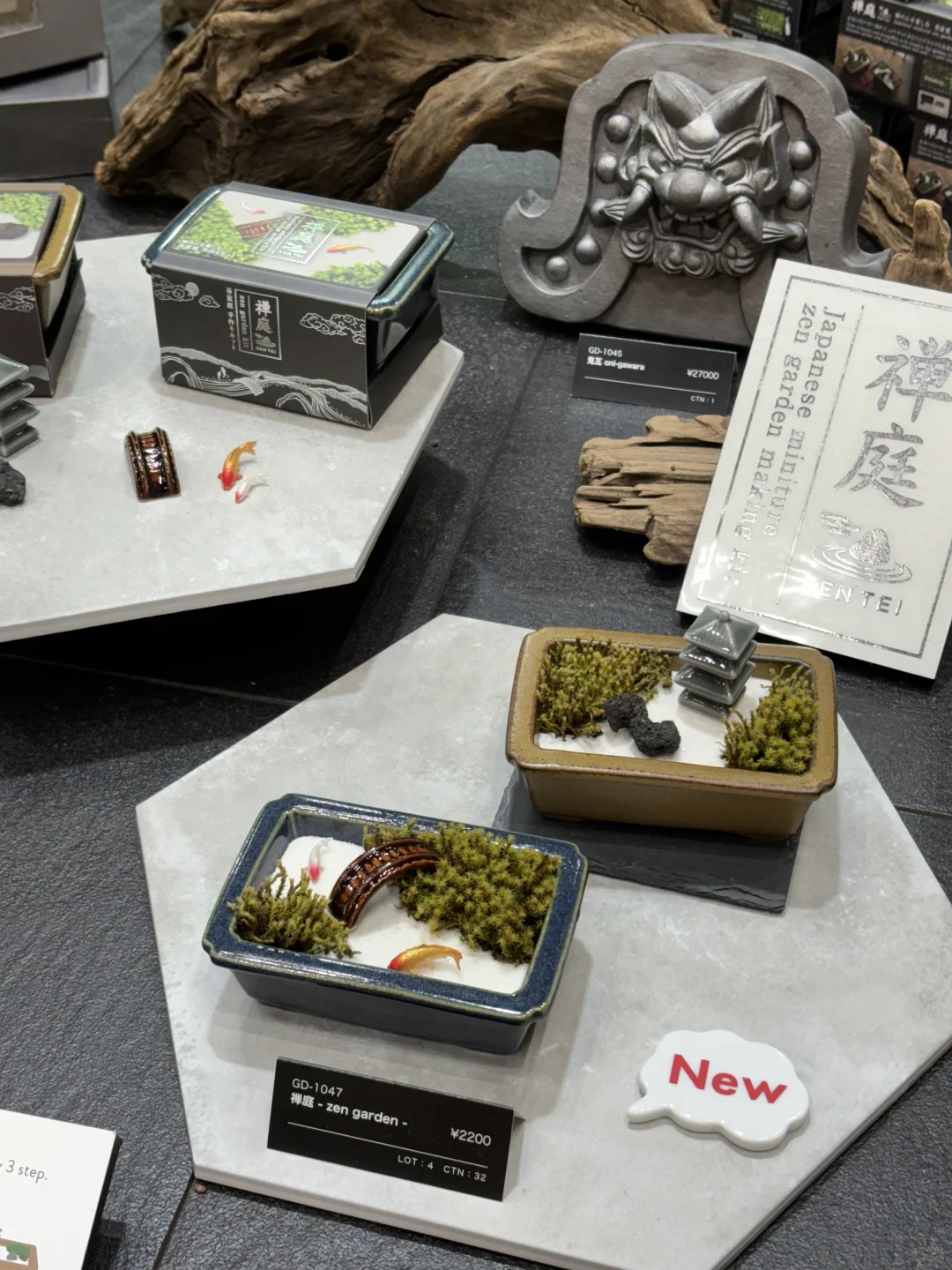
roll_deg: -1.0
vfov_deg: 36.8
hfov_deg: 28.0
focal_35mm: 52
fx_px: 1907
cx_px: 476
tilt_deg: -40.8
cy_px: 635
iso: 32
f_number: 1.6
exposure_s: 1/50
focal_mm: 5.96
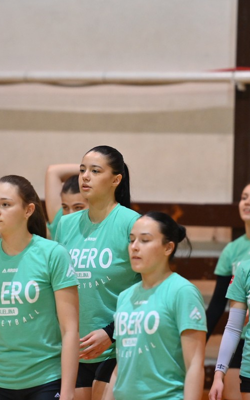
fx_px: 2757
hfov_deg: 5.2
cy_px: 200
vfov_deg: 8.3
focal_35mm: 253
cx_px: 120
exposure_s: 1/400
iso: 5000
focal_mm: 165
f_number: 4.5
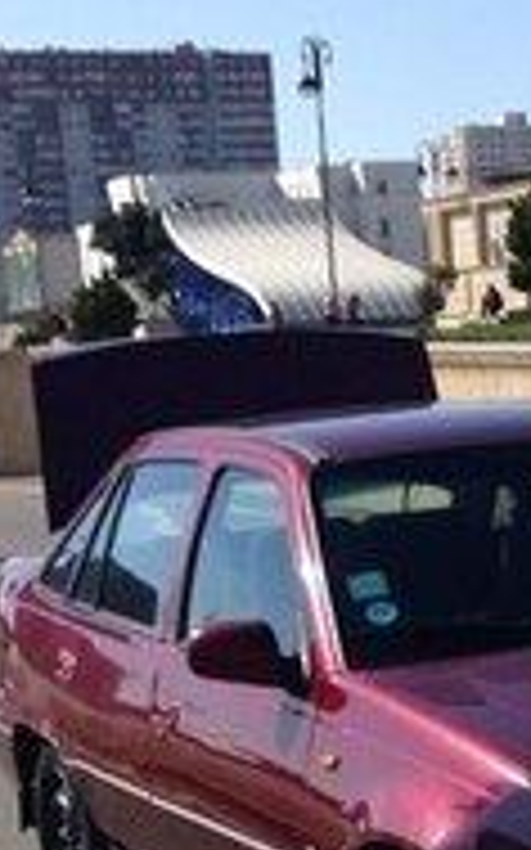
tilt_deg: -14.6
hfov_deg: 10.5
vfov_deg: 16.4
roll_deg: +3.7
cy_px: 1005
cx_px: 639
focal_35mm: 122
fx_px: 2827
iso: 50
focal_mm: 4.12
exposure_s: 1/1869
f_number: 2.4
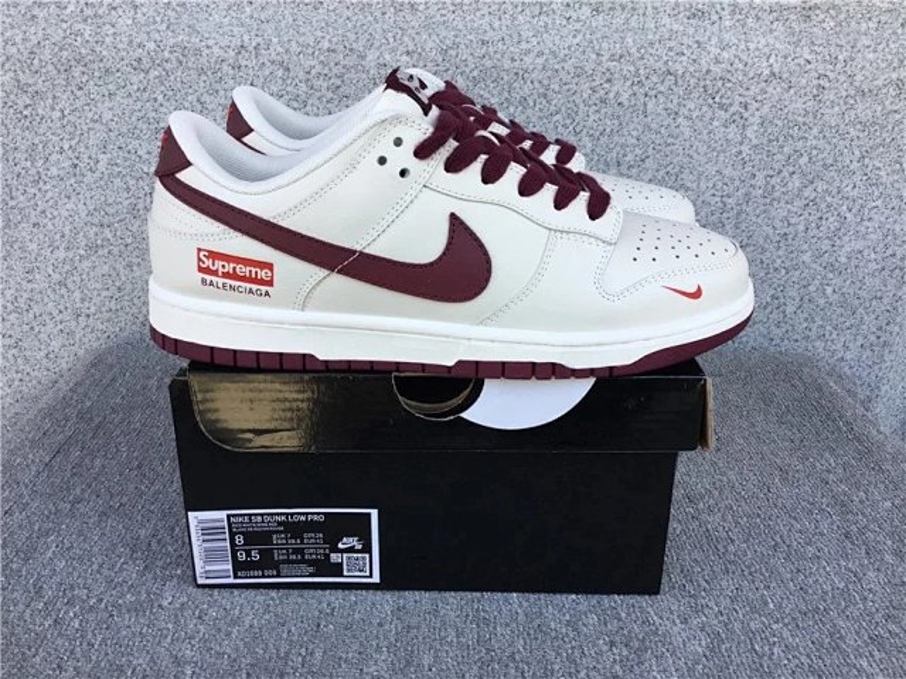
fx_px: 811
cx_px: 453
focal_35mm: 31
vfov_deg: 45.4
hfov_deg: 58.4
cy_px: 340
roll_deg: -0.6
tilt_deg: -21.8
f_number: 2.4
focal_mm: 3.3
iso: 25
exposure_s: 1/183
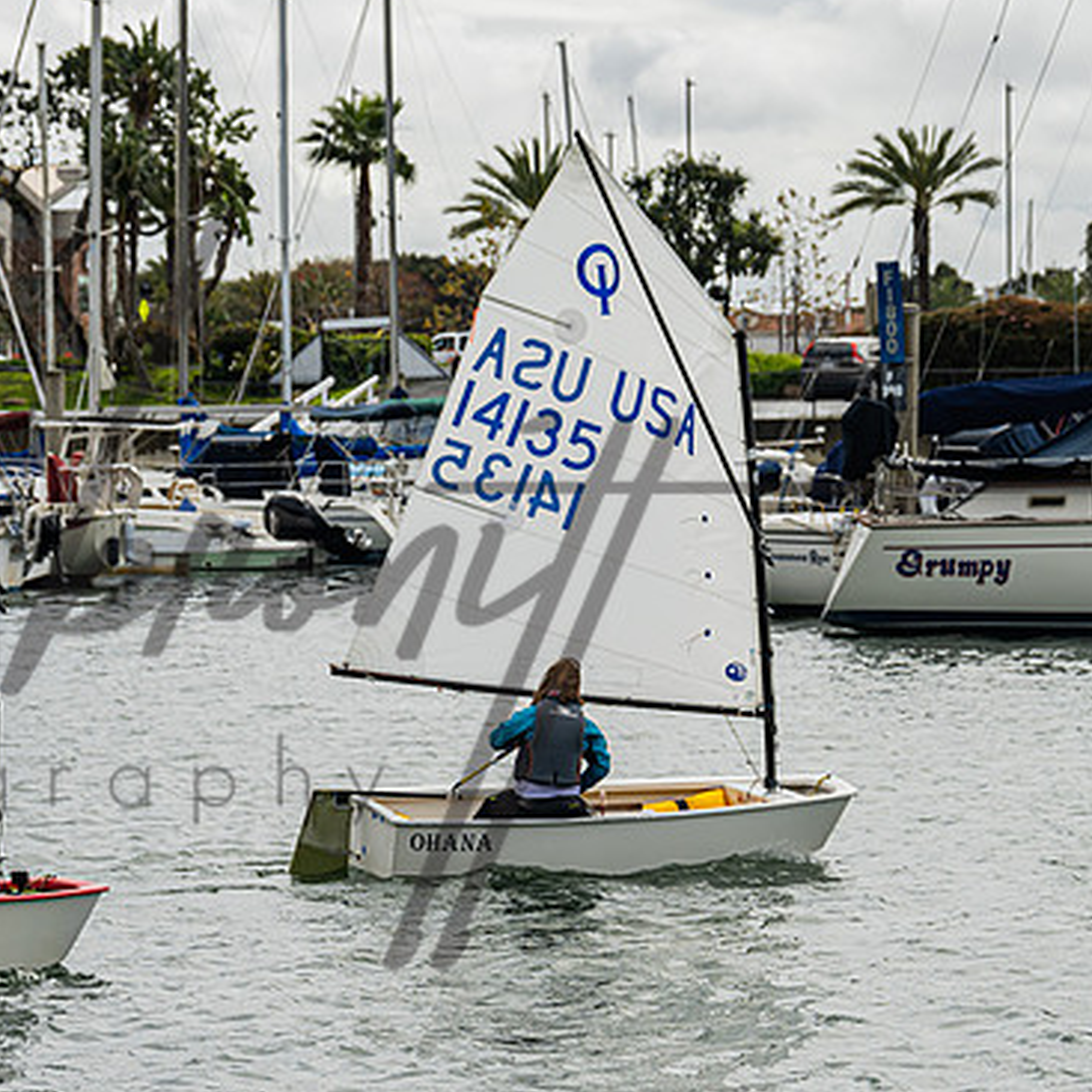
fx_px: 5532
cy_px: 636
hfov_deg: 11.3
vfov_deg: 11.3
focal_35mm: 155
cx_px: 520
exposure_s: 1/1250
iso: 200
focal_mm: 88
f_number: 6.3
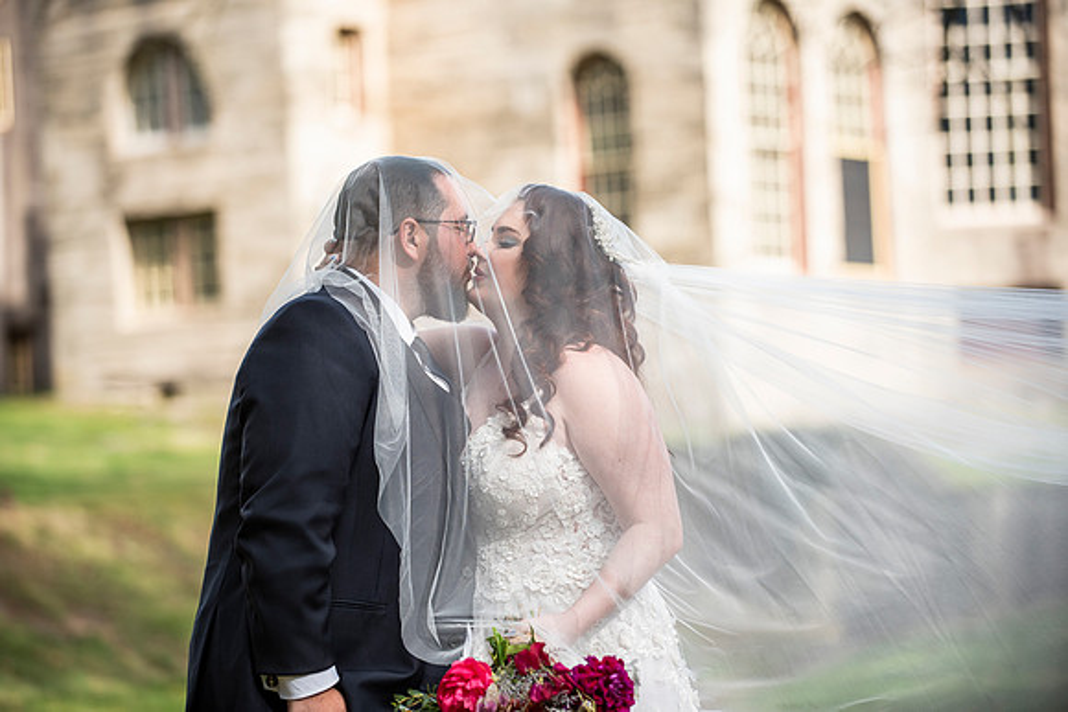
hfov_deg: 15.8
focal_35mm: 130
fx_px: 3857
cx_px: 534
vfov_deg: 10.6
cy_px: 356
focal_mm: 130
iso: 320
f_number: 2.8
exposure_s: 1/2000
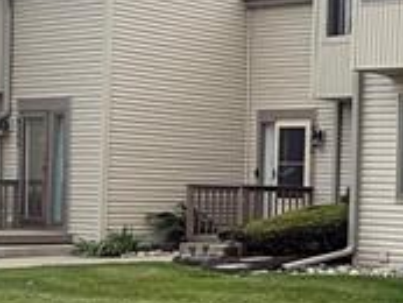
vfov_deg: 17.7
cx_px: 881
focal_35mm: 83
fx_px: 967
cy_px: 205
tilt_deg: +1.8
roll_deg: -1.8
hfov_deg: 16.0
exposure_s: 1/1145
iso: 64
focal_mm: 2.22
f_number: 2.2
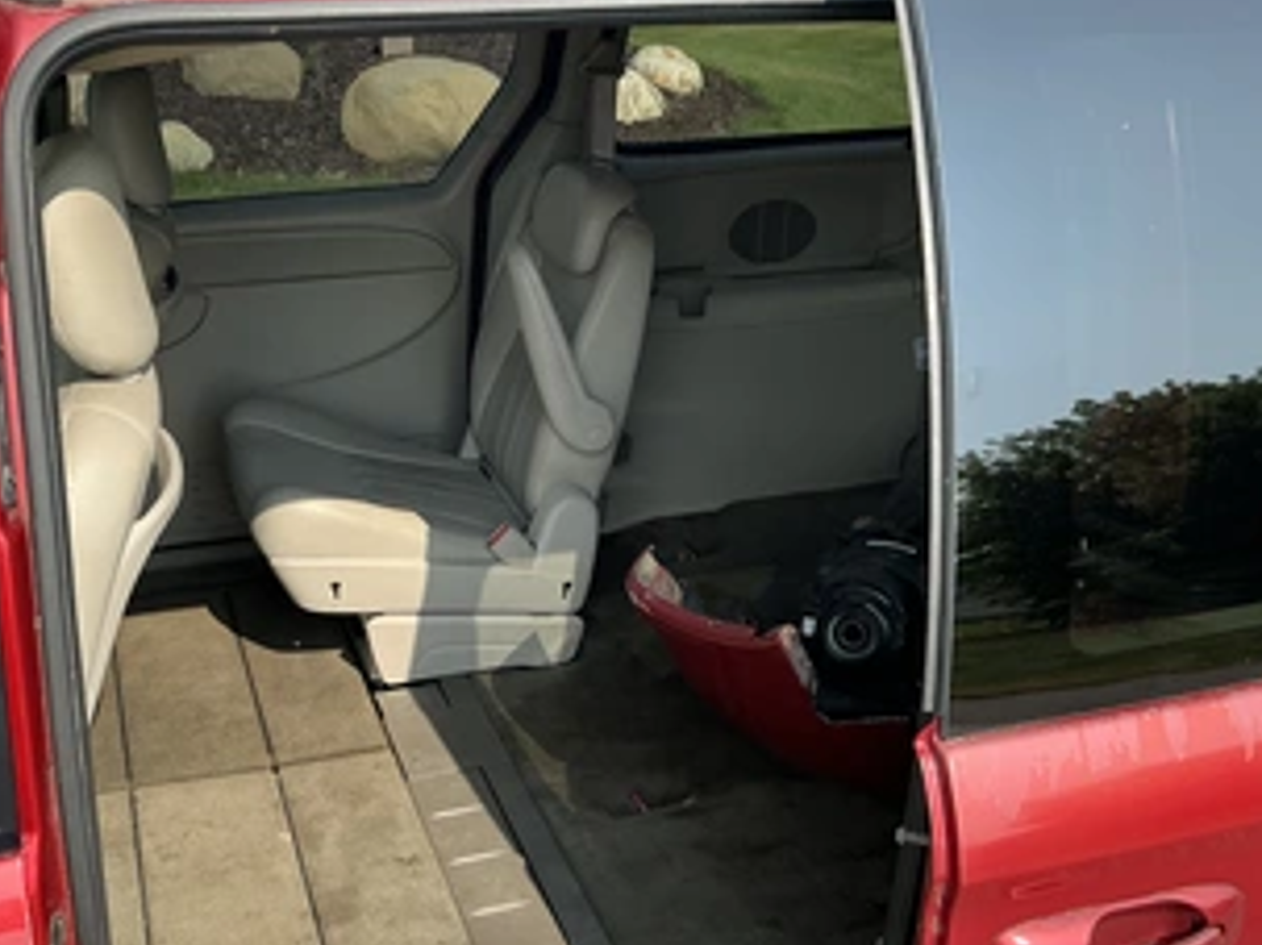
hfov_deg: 49.9
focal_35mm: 37
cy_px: 608
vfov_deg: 38.3
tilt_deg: -22.6
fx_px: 1348
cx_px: 516
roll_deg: -3.3
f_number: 1.8
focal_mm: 3
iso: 25
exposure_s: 1/599
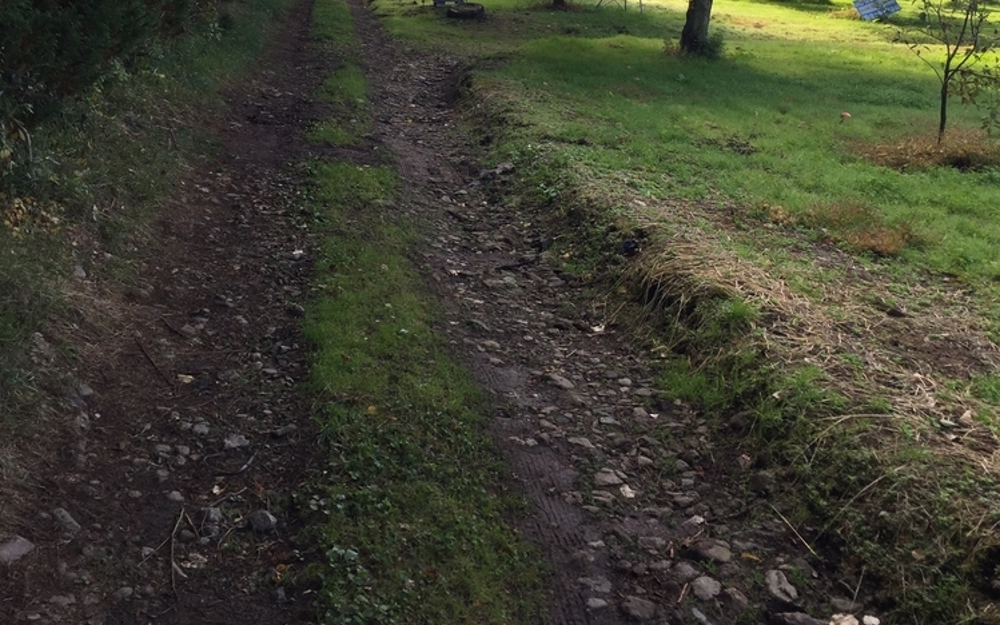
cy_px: 45
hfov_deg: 47.2
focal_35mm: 42
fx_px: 1145
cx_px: 498
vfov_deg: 29.1
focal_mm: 4.15
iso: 32
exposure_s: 1/353
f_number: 2.2
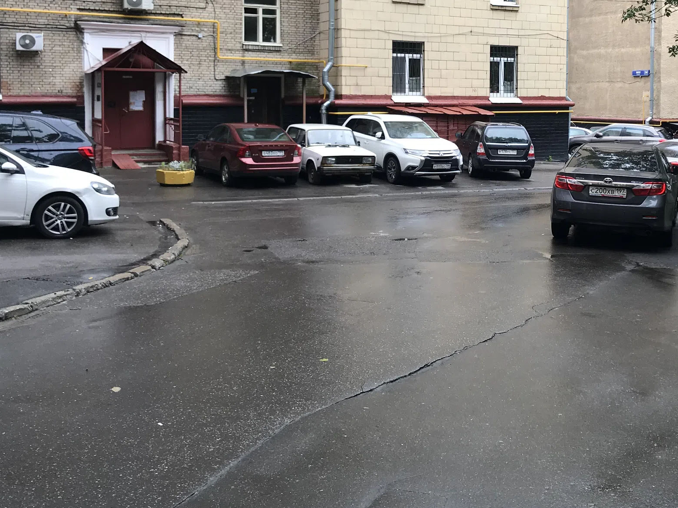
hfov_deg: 43.1
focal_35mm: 43
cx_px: 462
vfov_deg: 33.0
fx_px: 842
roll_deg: -1.5
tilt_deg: -1.3
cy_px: 133
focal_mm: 3.99
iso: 20
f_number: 1.8
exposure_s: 1/100
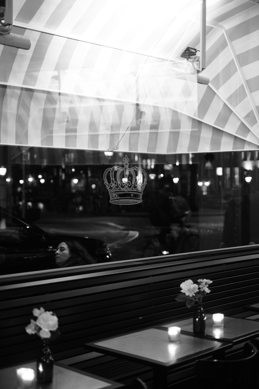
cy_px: 194
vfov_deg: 37.5
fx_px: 572
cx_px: 130
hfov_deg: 25.5
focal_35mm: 53
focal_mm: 35
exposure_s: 1/40
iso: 3200
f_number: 1.4
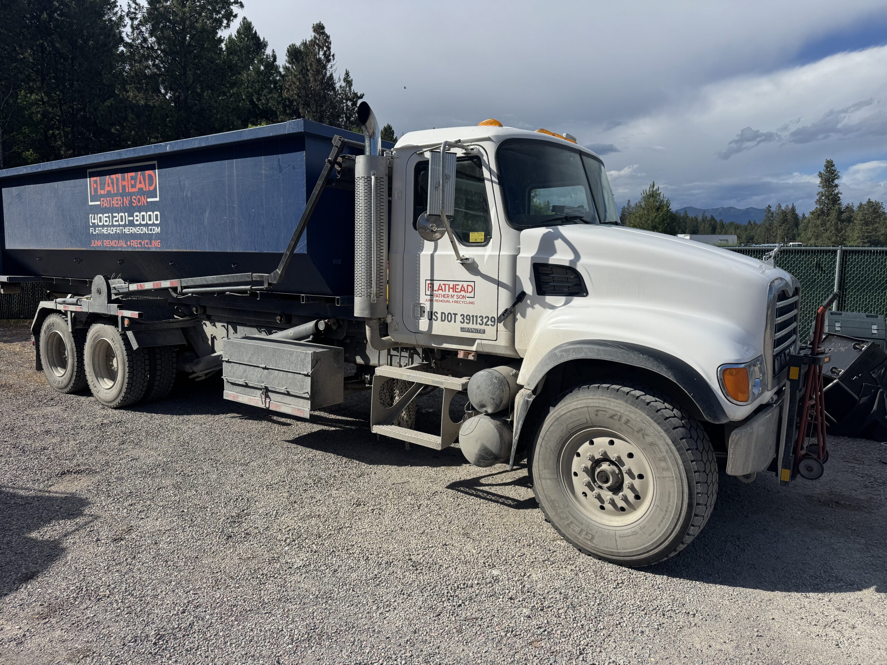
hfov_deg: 71.6
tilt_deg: -4.1
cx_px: 444
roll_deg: -0.9
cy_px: 332
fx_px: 615
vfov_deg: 56.8
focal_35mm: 24
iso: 80
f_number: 1.78
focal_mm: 6.76
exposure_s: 1/7092
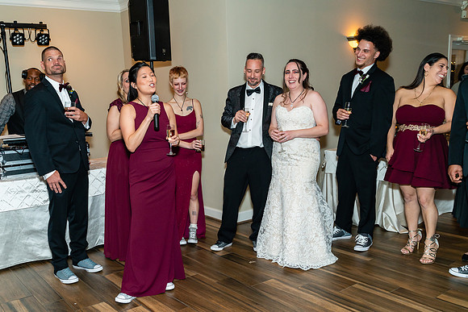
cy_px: 180
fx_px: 446
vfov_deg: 38.5
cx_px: 197
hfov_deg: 55.1
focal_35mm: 34
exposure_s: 1/80
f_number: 4.5
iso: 800
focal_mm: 28
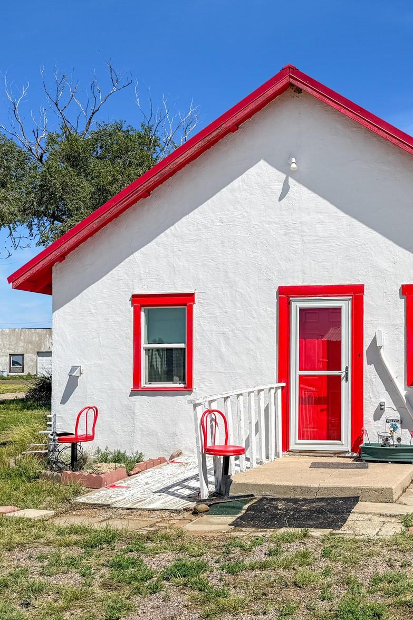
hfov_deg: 36.0
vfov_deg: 55.8
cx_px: 388
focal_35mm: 34
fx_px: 585
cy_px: 314
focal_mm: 6.76
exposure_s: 1/10000
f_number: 1.8
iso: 80
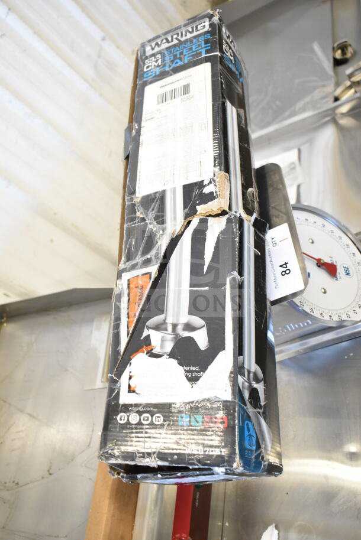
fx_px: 541
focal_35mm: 36
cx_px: 180
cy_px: 270
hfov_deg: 36.9
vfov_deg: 53.1
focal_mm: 24
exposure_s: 1/80
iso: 1600
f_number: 4.5
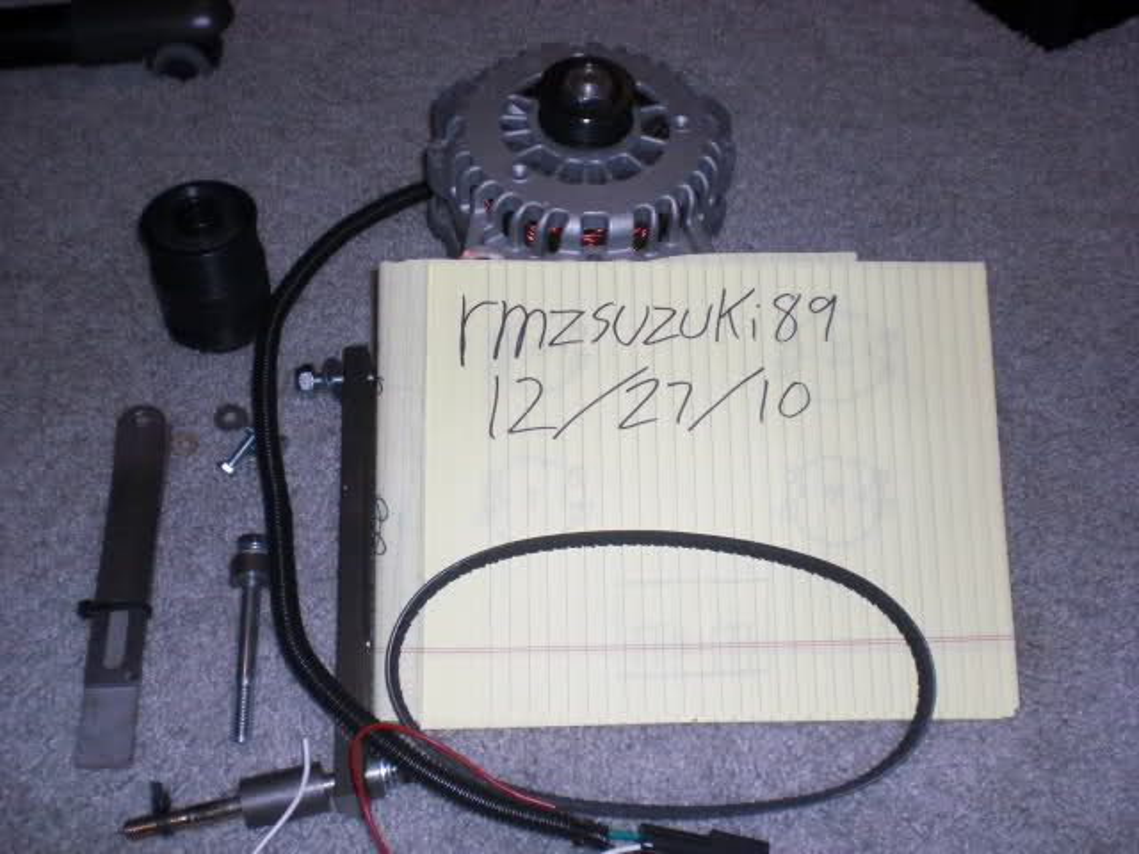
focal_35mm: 38
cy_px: 427
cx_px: 570
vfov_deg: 37.7
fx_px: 1250
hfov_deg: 49.0
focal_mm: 6.3
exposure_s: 1/60
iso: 200
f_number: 3.1
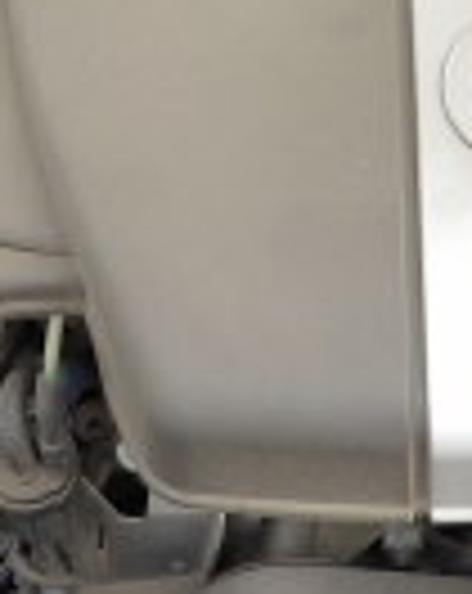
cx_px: 405
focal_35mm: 114
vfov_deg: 16.4
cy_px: -63
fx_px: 1998
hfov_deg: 13.4
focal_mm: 4.3
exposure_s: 1/173
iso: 100
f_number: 3.2
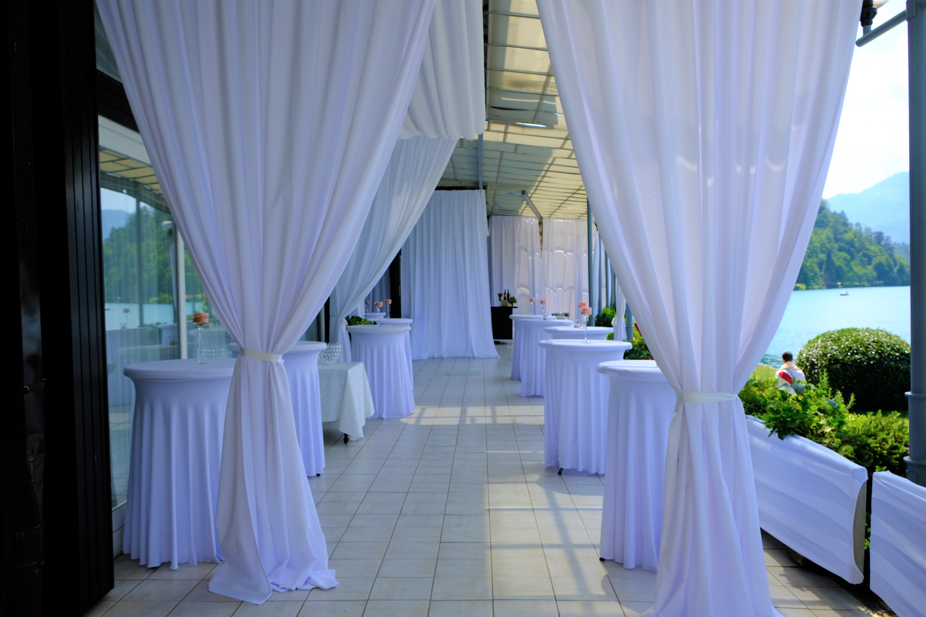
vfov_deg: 45.0
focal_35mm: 29
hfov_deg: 63.7
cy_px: 308
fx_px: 746
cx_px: 463
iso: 400
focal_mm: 19.6
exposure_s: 1/680
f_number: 5.6
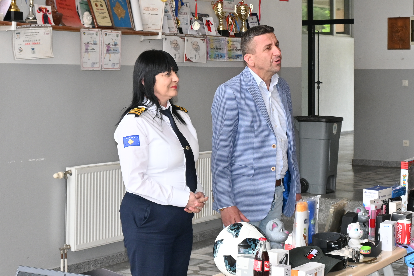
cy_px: 60
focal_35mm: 73
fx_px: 844
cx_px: 276
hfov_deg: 27.4
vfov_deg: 18.4
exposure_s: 1/125
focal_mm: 26.5
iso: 720
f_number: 6.3
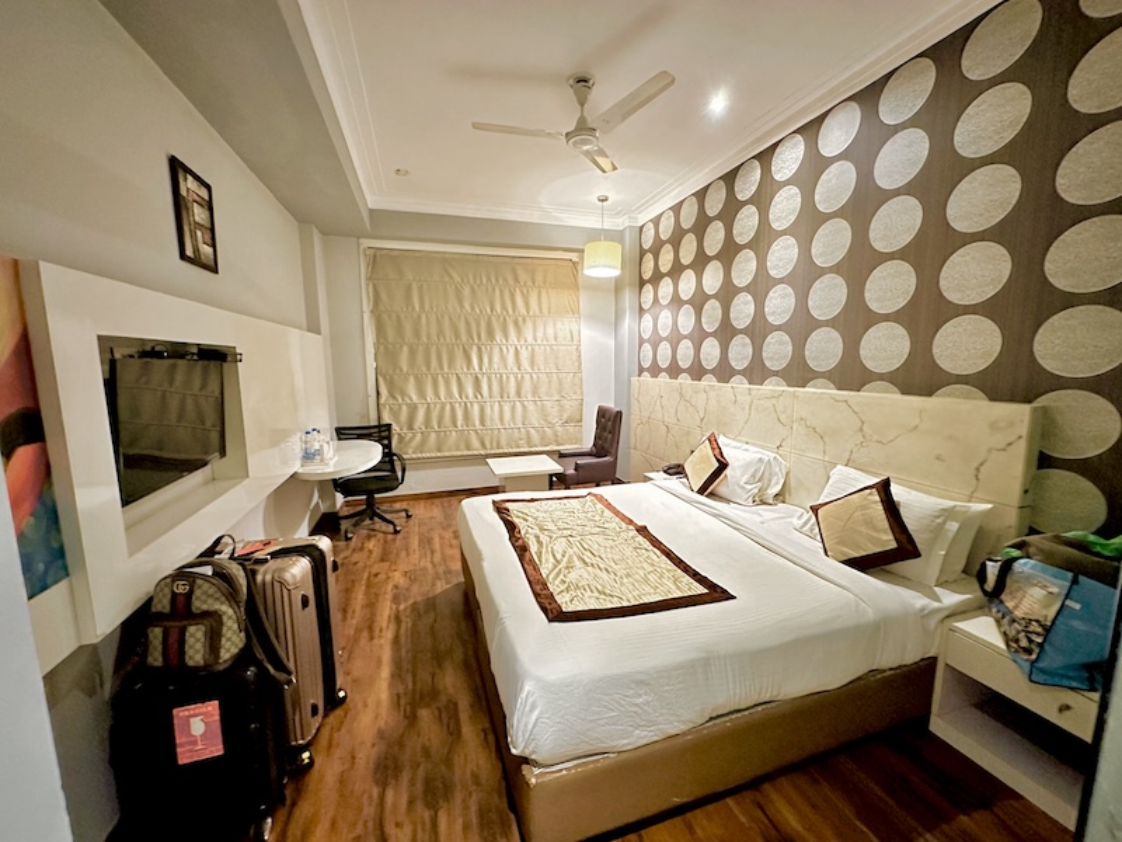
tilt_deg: -8.6
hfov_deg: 102.1
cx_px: 561
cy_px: 421
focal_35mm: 14
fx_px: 454
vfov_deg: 85.7
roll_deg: +0.2
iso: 1000
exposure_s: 1/25
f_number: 2.2
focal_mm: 2.22
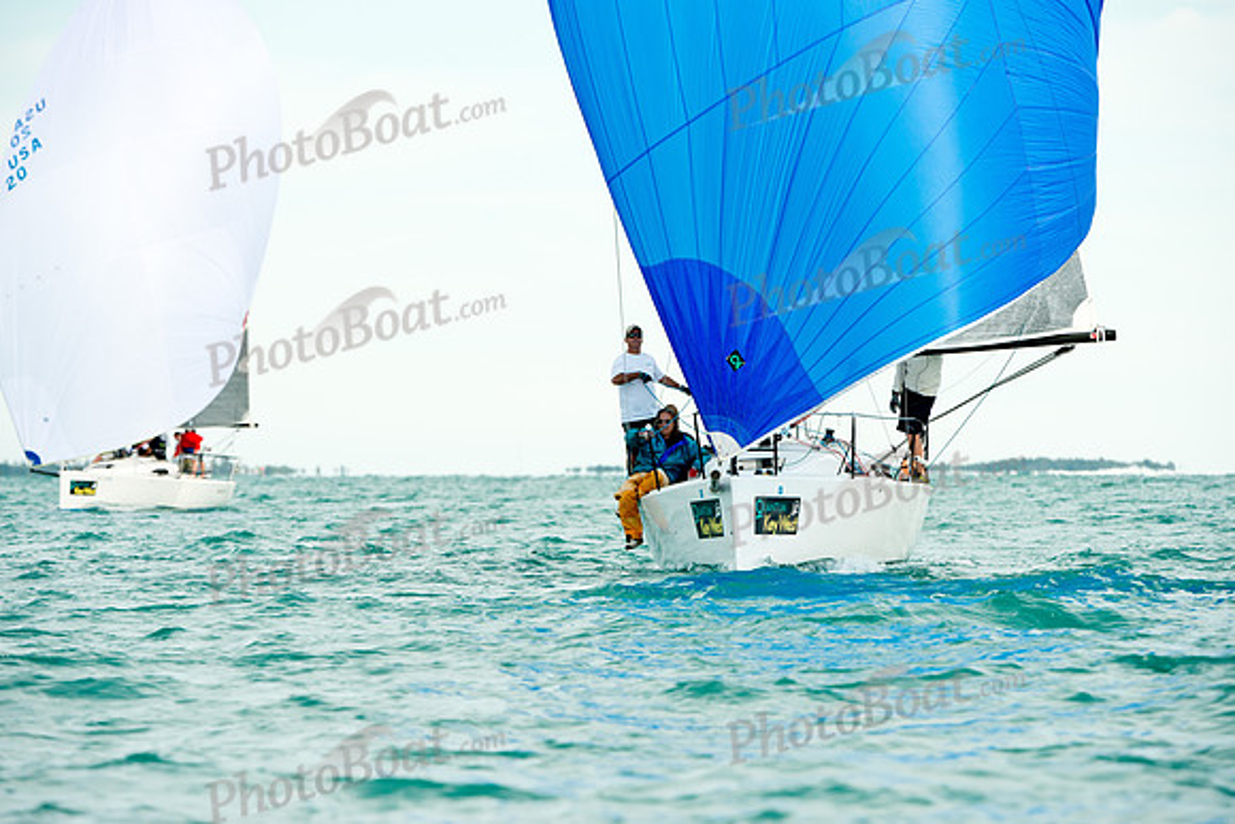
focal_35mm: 303
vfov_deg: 4.5
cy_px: 412
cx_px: 618
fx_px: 10379
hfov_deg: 6.8
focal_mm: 300
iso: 500
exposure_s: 1/1600
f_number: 10
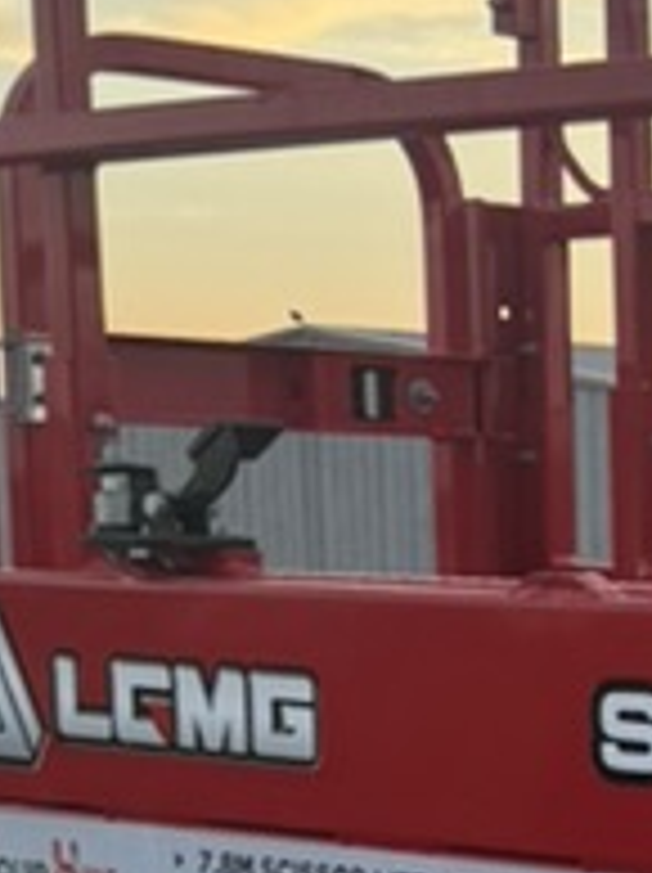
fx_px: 3196
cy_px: 1044
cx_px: 1039
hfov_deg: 11.1
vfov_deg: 15.0
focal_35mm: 127
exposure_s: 1/270
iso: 64
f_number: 1.78
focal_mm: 6.76
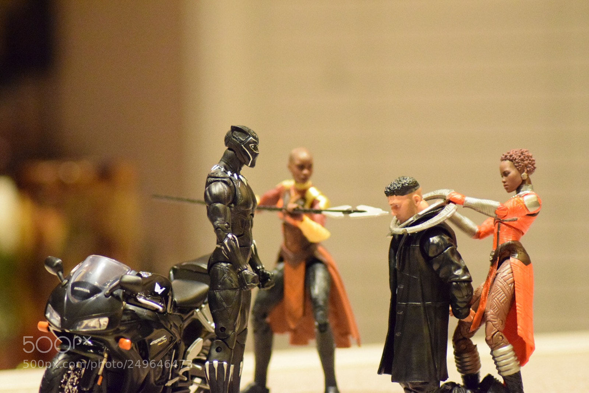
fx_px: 2332
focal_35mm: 142
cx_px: 294
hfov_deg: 14.4
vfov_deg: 9.6
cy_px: 196
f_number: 4
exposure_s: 1/80
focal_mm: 95
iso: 10000
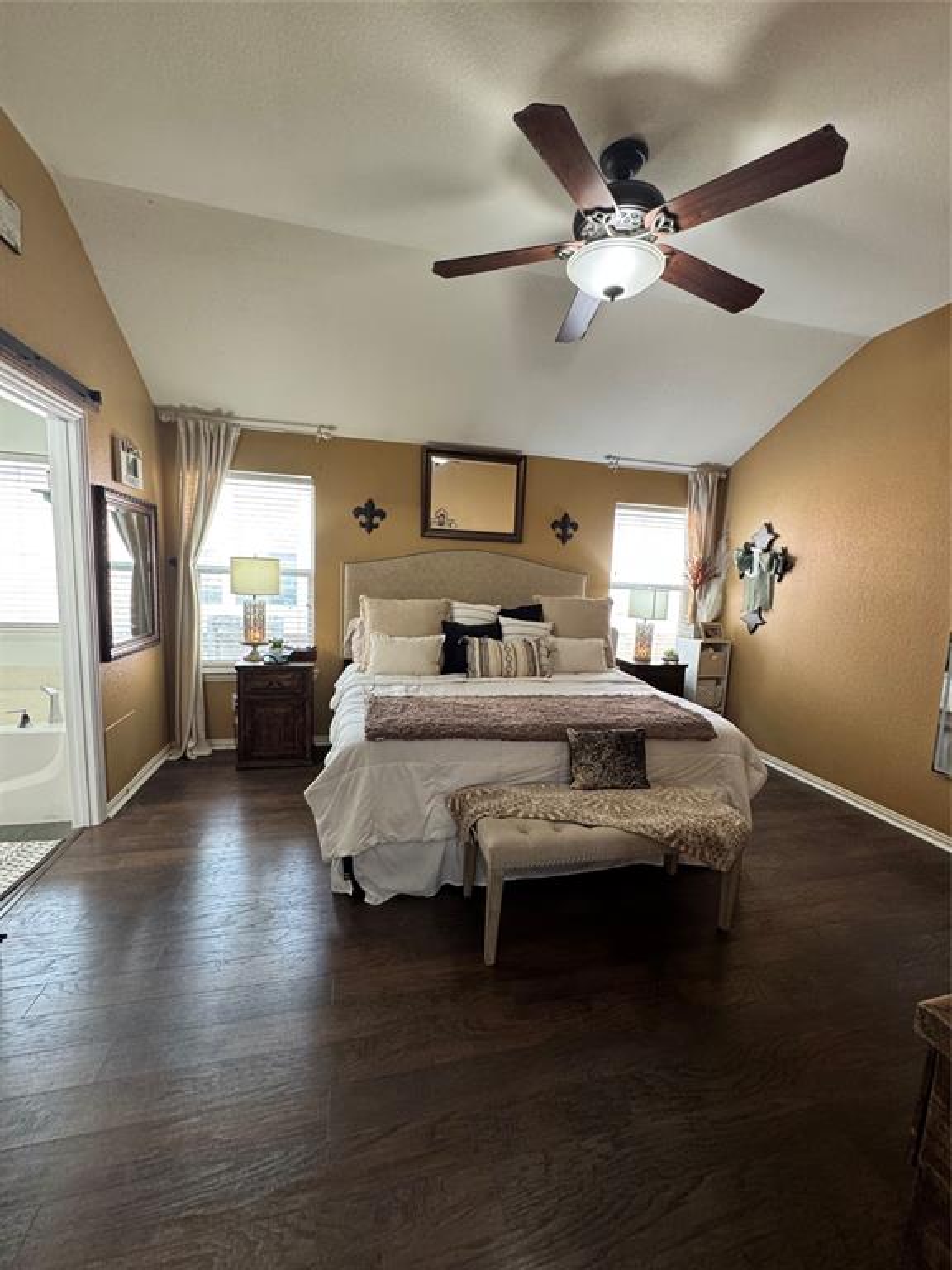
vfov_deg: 102.1
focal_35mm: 14
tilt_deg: -7.8
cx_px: 476
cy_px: 635
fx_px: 513
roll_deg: -2.5
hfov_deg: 85.7
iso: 250
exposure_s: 1/60
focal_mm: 2.22
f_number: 2.2
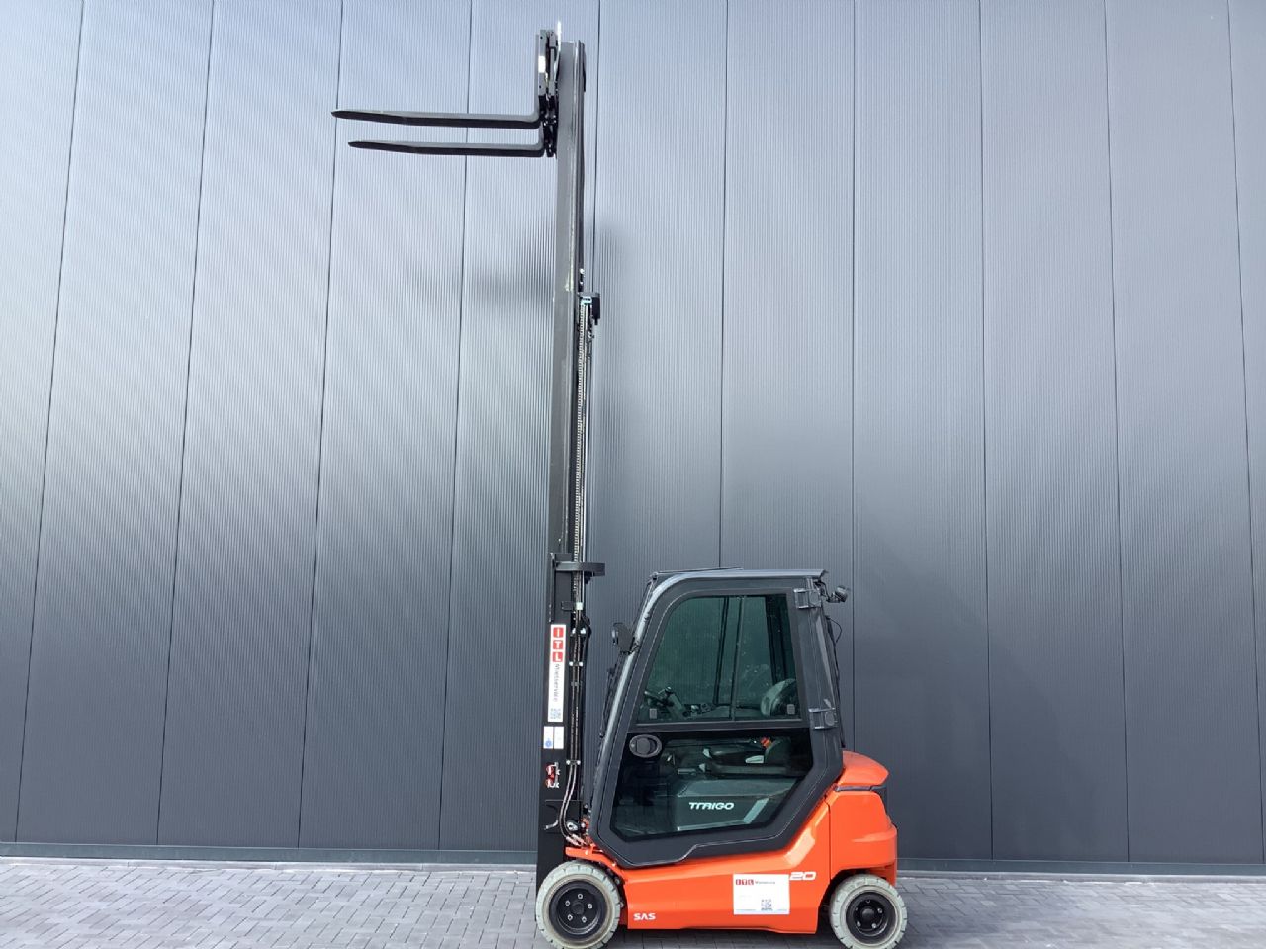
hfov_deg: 58.4
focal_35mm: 31
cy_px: 474
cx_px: 633
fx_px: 1134
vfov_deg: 45.4
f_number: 2.4
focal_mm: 3.3
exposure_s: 1/272
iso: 25
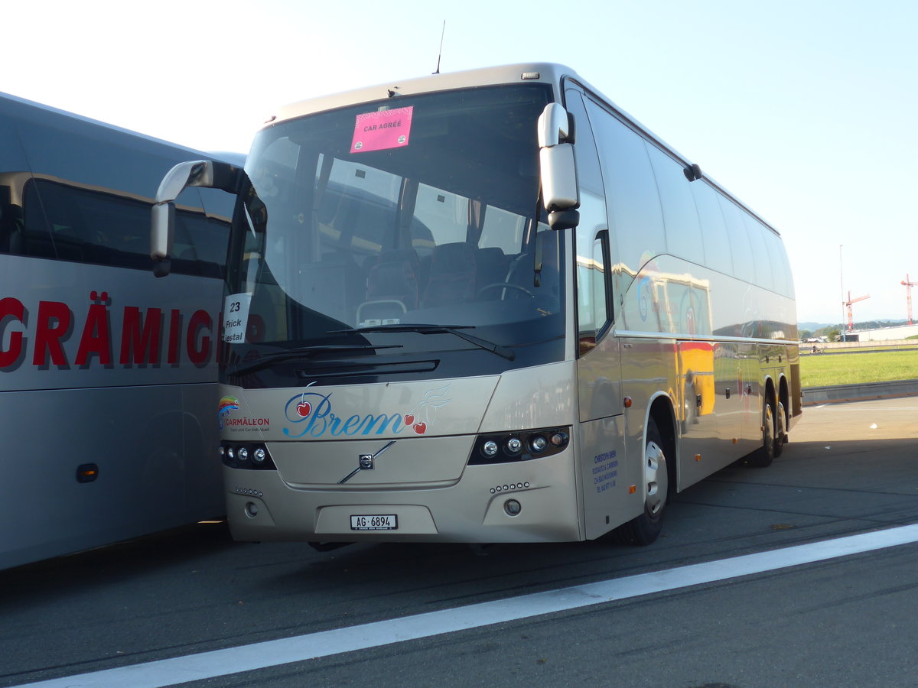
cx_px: 459
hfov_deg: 42.9
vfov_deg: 32.9
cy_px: 344
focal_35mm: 44
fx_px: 1167
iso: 80
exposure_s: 1/500
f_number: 2.8
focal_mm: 9
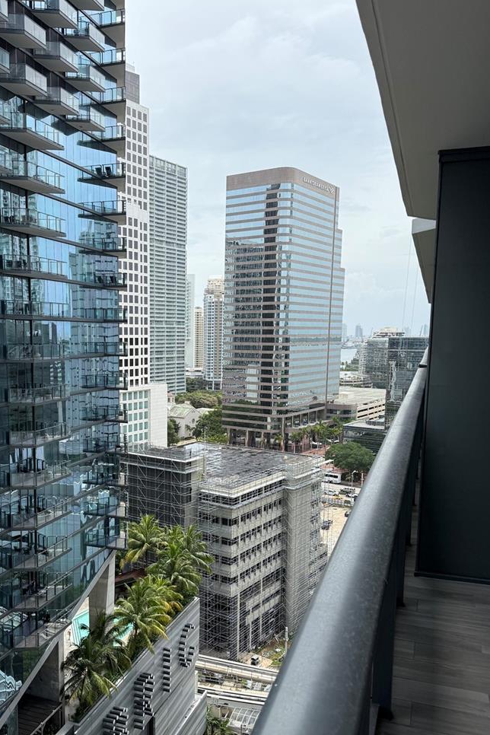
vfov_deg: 60.1
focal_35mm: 31
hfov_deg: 42.1
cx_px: 191
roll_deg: -0.3
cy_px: 414
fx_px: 633
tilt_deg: -6.4
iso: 100
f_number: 1.78
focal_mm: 6.76
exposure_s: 1/3759
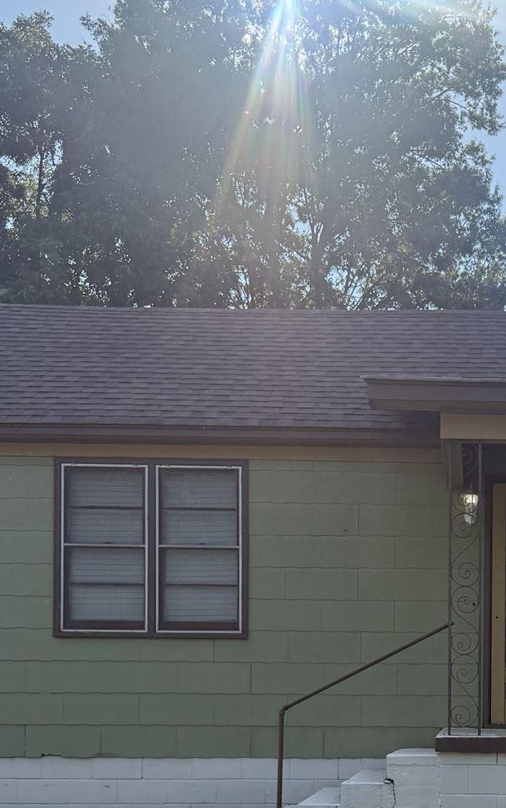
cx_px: 495
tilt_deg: +1.2
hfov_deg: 22.0
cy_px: 714
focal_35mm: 57
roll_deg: -1.4
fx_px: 1257
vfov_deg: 33.9
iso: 125
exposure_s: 1/4673
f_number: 1.78
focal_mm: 6.76
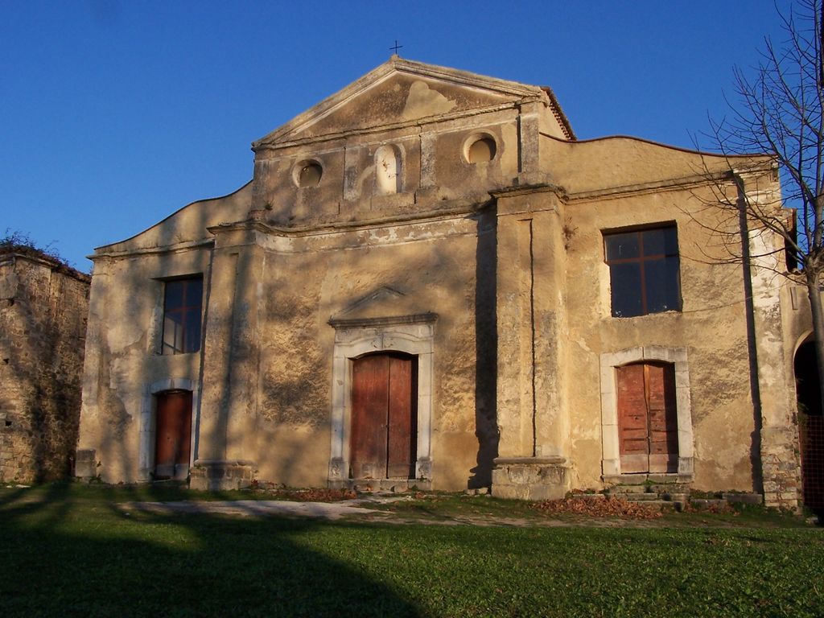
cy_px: 309
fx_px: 905
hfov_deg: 49.0
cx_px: 412
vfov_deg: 37.7
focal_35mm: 38
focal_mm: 6.3
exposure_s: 1/180
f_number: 7.1
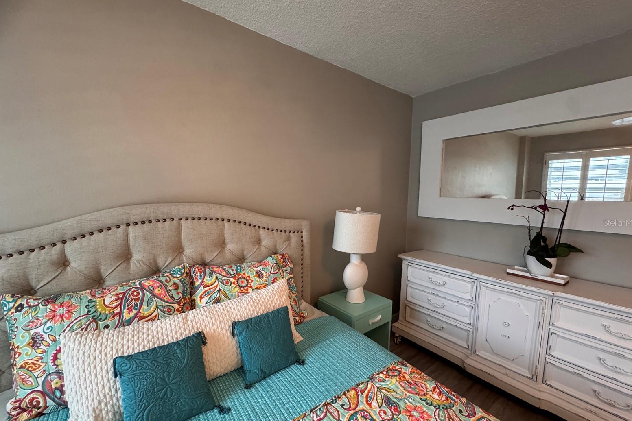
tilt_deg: -7.1
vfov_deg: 77.2
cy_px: 222
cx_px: 316
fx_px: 263
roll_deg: +0.0
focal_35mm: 15
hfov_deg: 100.4
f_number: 2.2
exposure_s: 1/60
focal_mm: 2.22
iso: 320
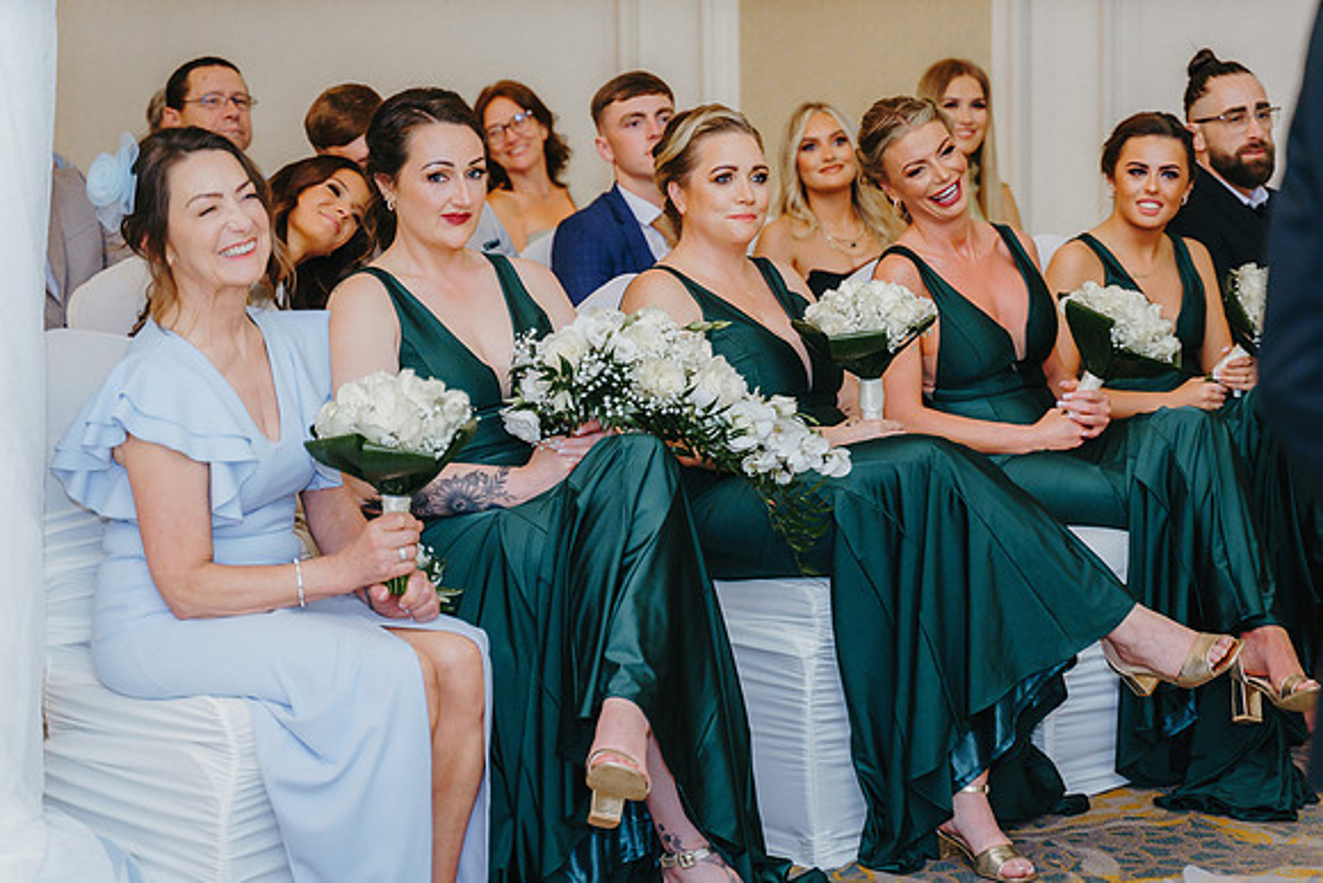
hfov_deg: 24.9
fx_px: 2997
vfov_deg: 16.8
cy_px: 403
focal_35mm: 82
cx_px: 719
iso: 1250
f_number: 3.2
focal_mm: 75
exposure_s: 1/250
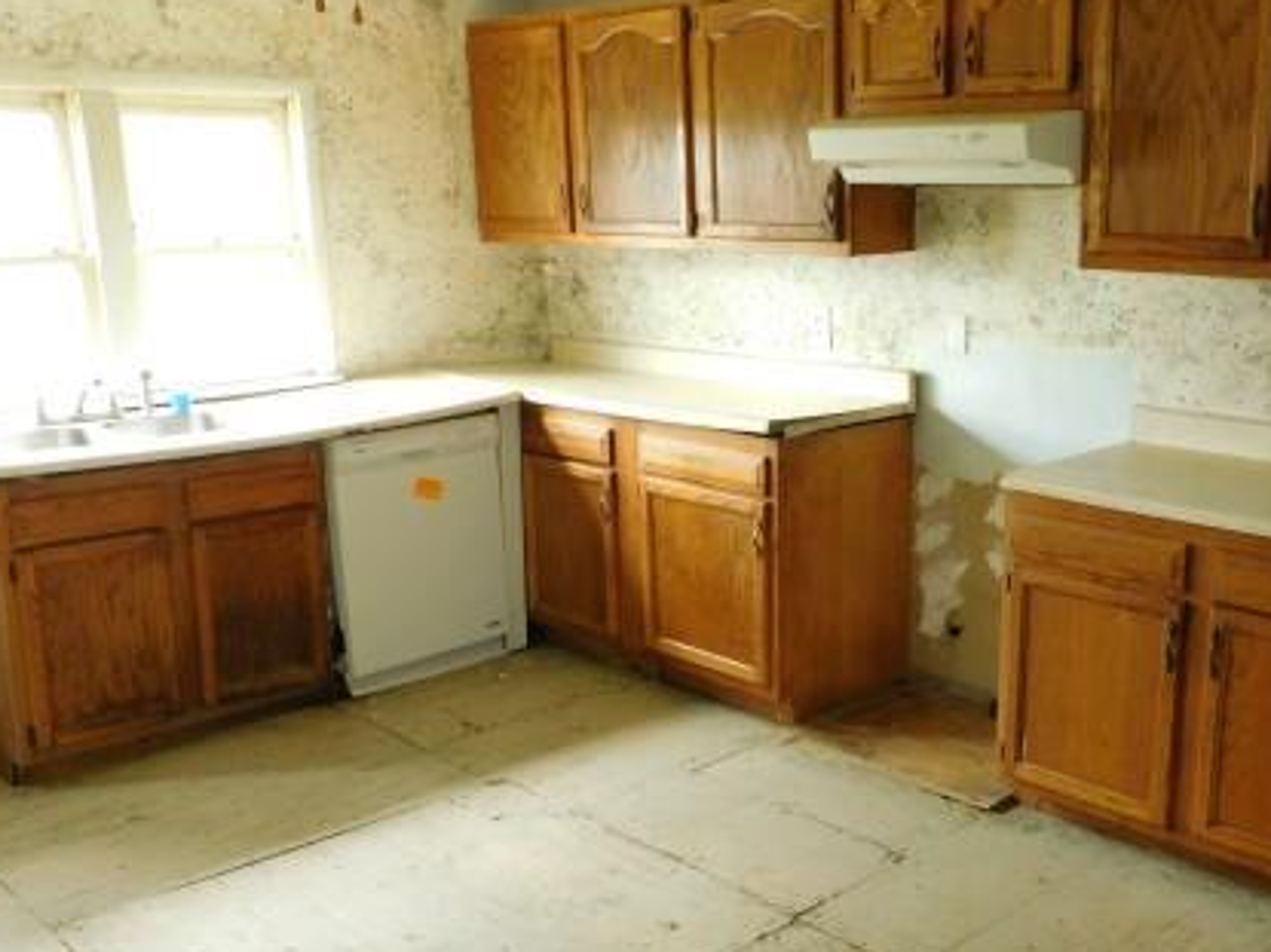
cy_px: 575
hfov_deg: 49.3
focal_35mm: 37
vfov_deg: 38.5
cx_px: 842
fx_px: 1358
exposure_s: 1/30
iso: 360
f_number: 3
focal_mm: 4.1
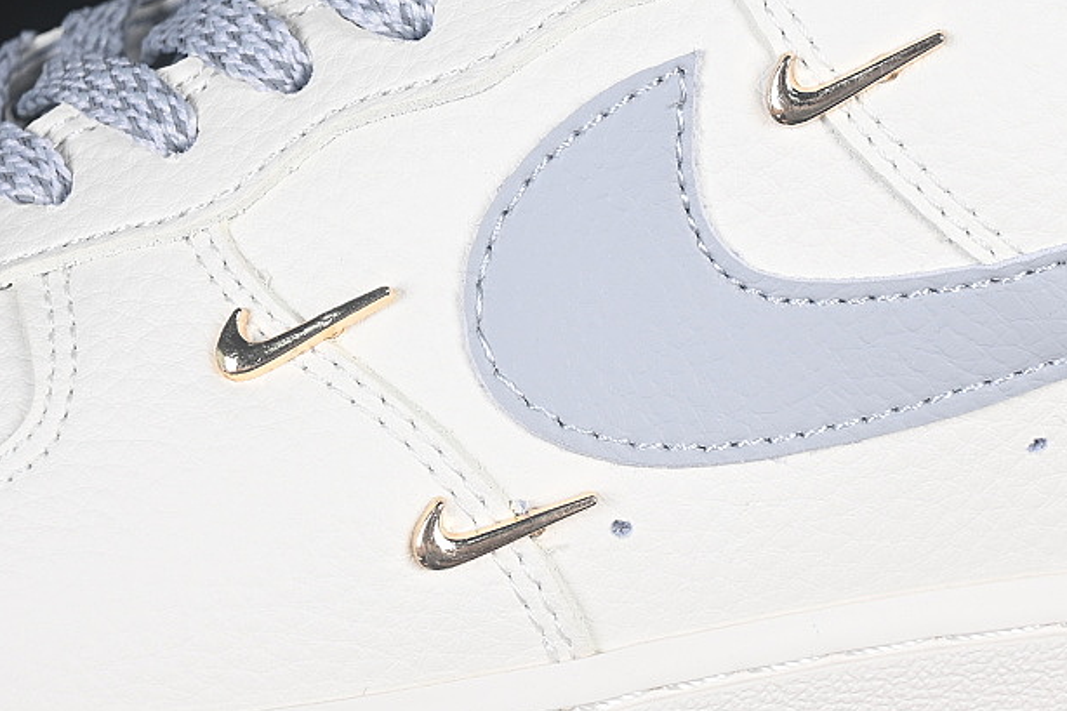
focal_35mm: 132
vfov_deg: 10.4
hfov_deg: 15.5
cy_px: 299
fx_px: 3911
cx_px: 768
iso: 160
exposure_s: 1/80
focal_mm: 50
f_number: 7.1
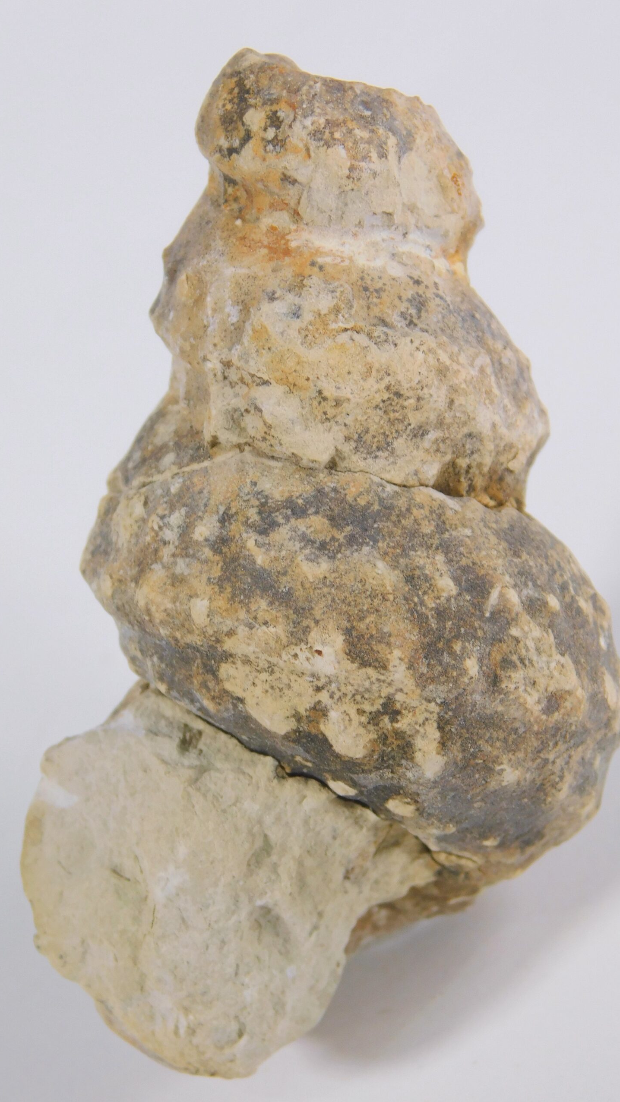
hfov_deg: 6.0
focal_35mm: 201
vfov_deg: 10.7
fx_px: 5875
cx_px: 307
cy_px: 550
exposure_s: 1/80
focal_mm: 32.7
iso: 125
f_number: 5.4
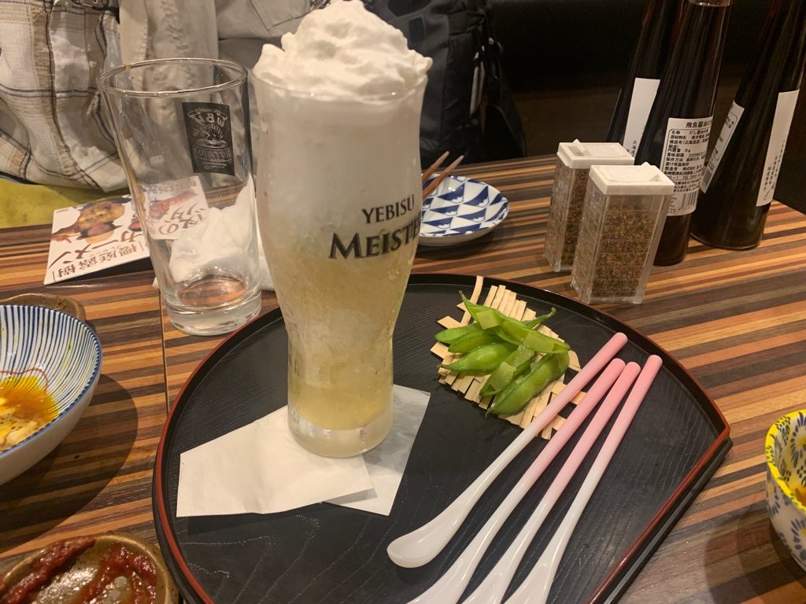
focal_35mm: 26
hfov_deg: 67.3
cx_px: 403
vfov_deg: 53.1
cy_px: 302
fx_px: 605
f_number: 1.8
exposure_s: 1/50
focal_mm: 4.25
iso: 160
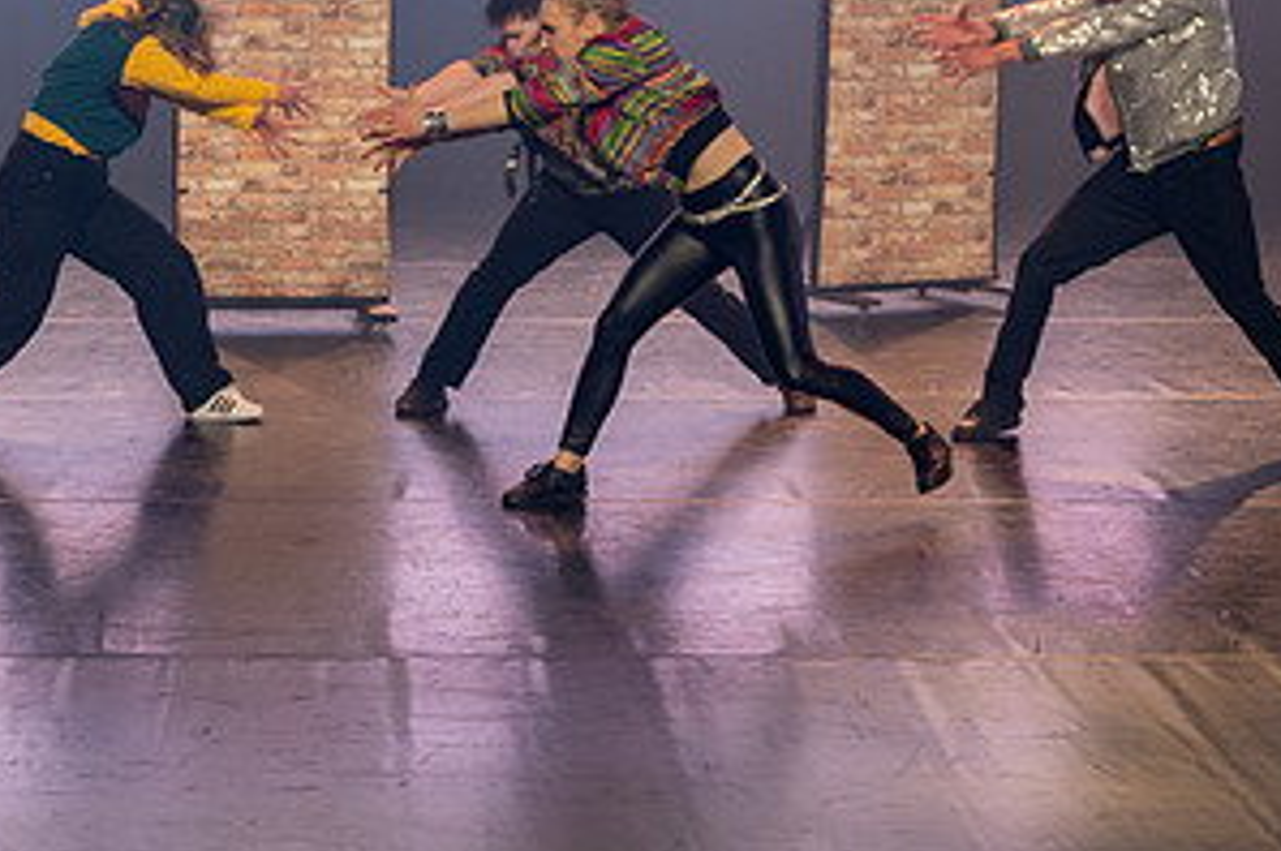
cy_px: 211
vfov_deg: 12.8
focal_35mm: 106
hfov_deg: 19.1
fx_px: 3768
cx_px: 232
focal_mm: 42
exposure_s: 1/100
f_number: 2.8
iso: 2000
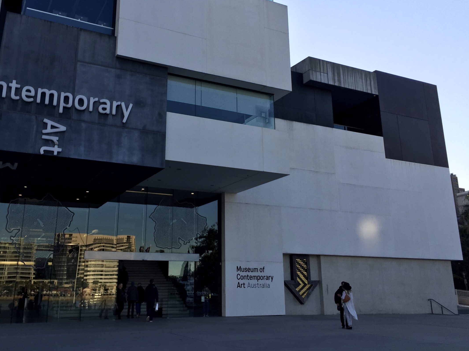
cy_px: 142
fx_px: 474
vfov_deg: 40.5
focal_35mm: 35
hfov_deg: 52.6
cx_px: 218
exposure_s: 1/706
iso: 32
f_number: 2.2
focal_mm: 4.15
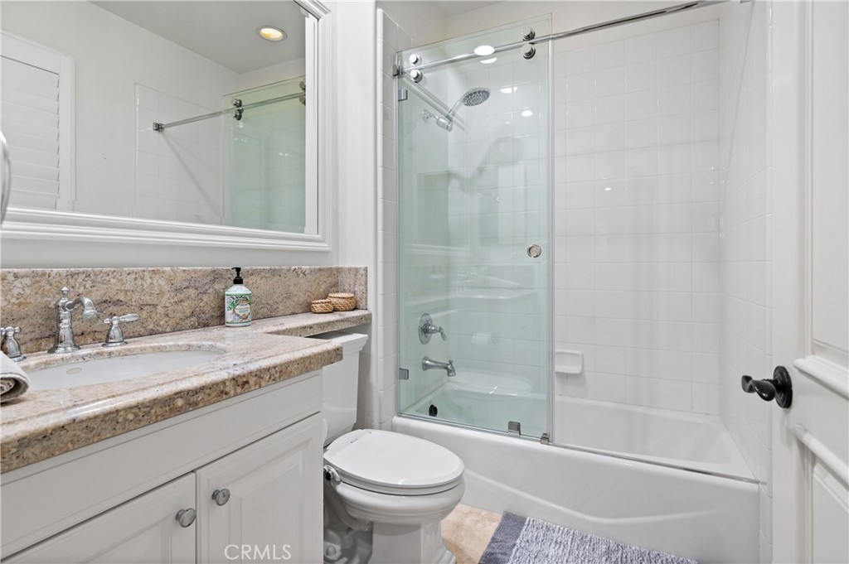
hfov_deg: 91.7
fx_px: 412
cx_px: 424
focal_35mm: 18
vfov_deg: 68.8
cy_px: 282
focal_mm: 17.5
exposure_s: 1/60
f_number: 7.1
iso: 500
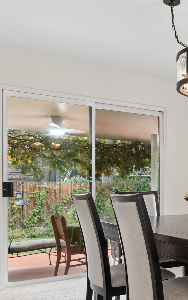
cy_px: 191
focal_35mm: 45
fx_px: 369
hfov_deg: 25.3
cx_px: 234
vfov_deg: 43.9
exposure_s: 1/5
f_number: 8
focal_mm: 17
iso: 500
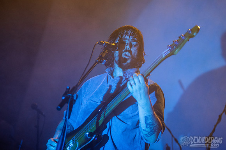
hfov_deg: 23.1
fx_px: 553
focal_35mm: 88
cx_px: 124
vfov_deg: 15.5
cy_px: 67
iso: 3200
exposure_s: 1/200
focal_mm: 80
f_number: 3.2
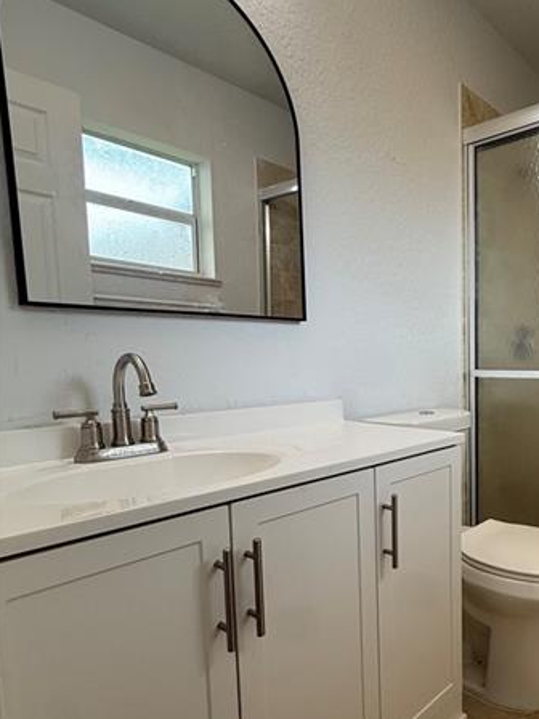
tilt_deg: -5.0
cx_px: 457
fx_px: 498
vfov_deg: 71.3
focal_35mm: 24
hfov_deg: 51.9
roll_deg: -0.1
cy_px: 408
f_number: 2.2
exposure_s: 1/120
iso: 100
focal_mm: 2.22
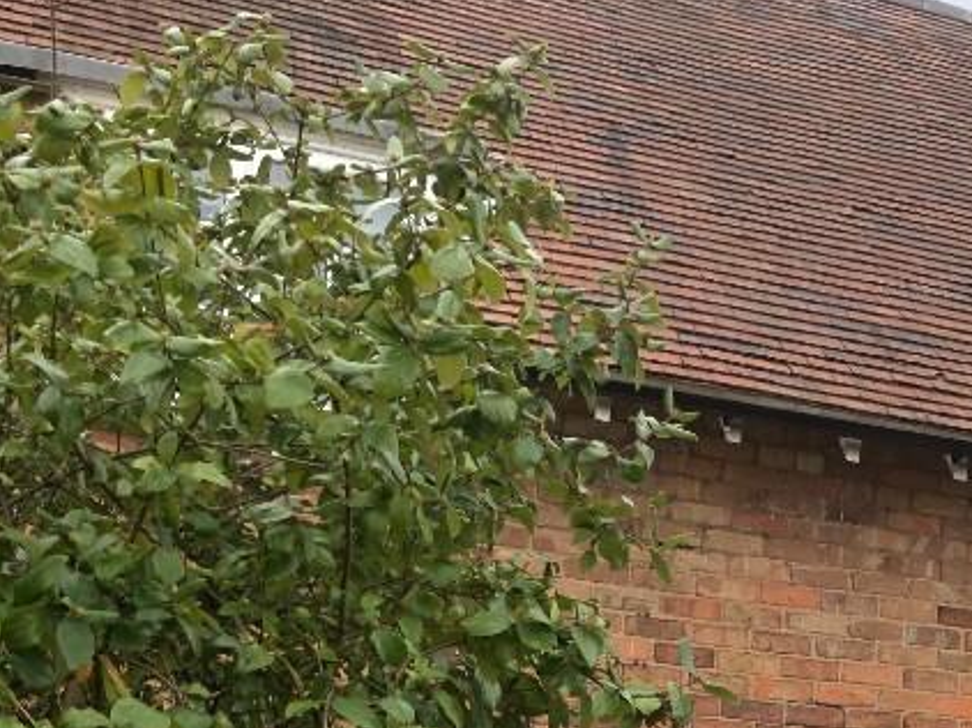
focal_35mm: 68
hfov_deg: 25.6
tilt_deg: +6.1
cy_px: 839
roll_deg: -0.7
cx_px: 1175
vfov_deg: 20.4
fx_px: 1908
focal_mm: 3.99
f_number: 1.8
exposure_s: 1/393
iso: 20
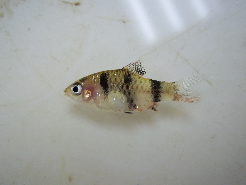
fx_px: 256
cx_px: 123
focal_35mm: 36
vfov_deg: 39.7
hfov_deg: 51.4
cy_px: 92
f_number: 3.1
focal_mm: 6.5
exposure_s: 1/40
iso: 160
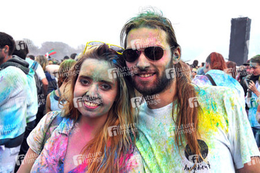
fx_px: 325
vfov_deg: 29.9
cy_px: 86
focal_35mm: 45
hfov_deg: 43.6
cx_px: 130
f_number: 8
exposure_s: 1/250
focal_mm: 30
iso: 200
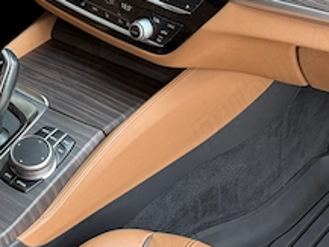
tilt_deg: -37.0
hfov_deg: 25.1
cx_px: -32
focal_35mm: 72
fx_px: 685
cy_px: 86
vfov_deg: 20.4
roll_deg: +7.8
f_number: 1.6
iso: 50
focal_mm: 5.96
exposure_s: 1/98
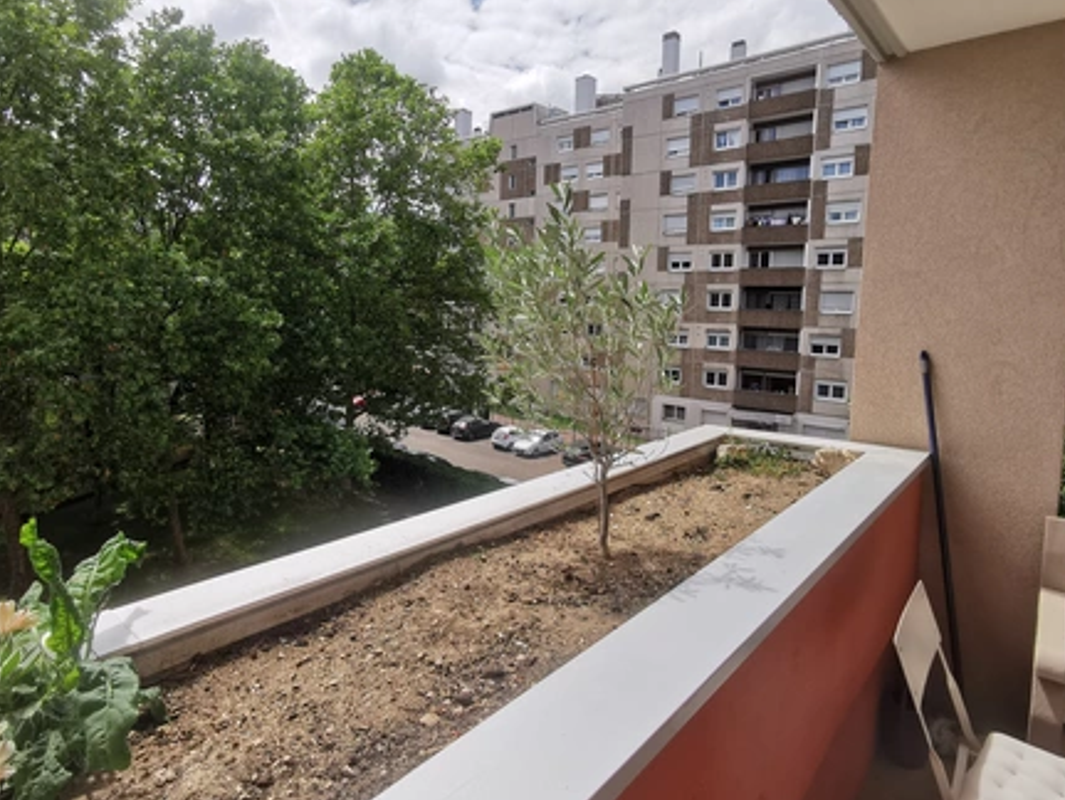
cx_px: 456
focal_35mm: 21
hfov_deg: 78.5
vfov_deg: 63.3
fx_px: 647
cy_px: 356
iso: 50
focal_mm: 2.26
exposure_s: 1/2160
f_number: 2.2
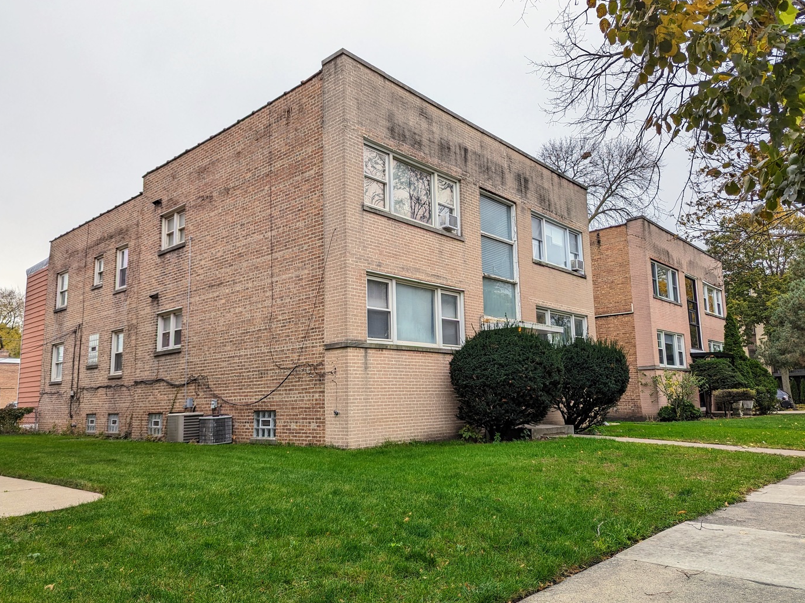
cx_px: 414
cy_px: 311
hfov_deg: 69.4
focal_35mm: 25
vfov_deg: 54.9
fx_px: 581
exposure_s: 1/625
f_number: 1.85
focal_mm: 6.81
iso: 47
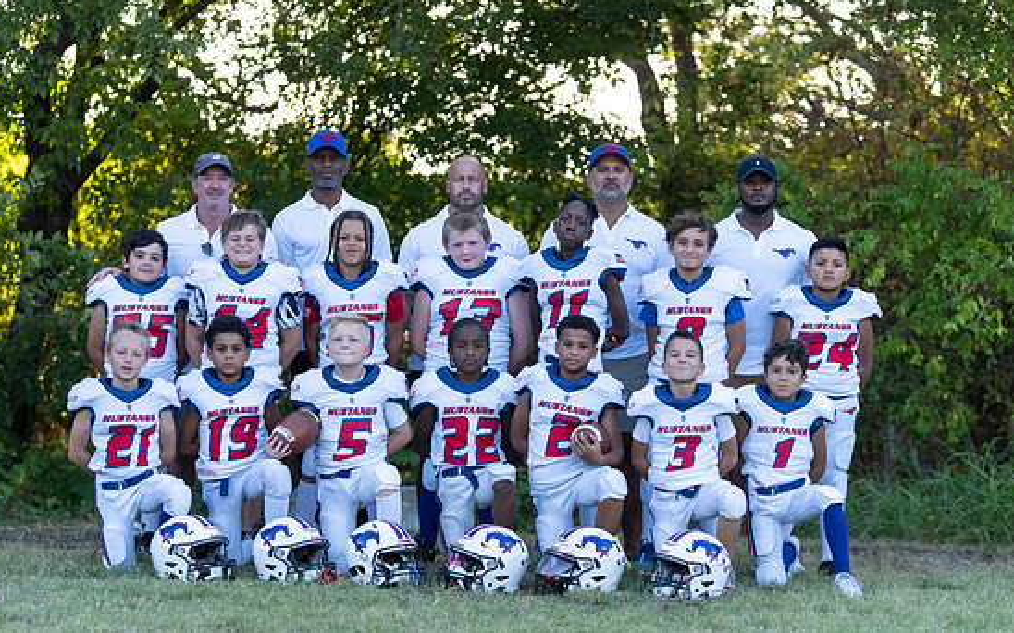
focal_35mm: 112
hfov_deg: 18.6
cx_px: 467
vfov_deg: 11.7
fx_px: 3094
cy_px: 357
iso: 250
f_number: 3.5
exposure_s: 1/320
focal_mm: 100
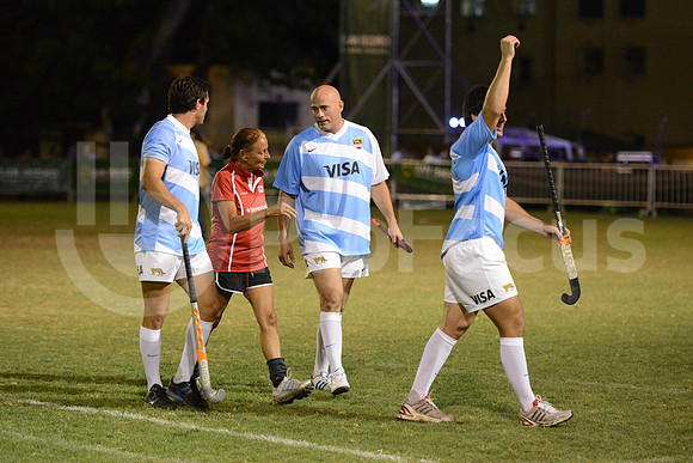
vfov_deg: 10.2
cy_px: 232
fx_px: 2599
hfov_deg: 15.2
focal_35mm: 135
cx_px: 346
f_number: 2.8
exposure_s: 1/400
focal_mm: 135
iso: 6400
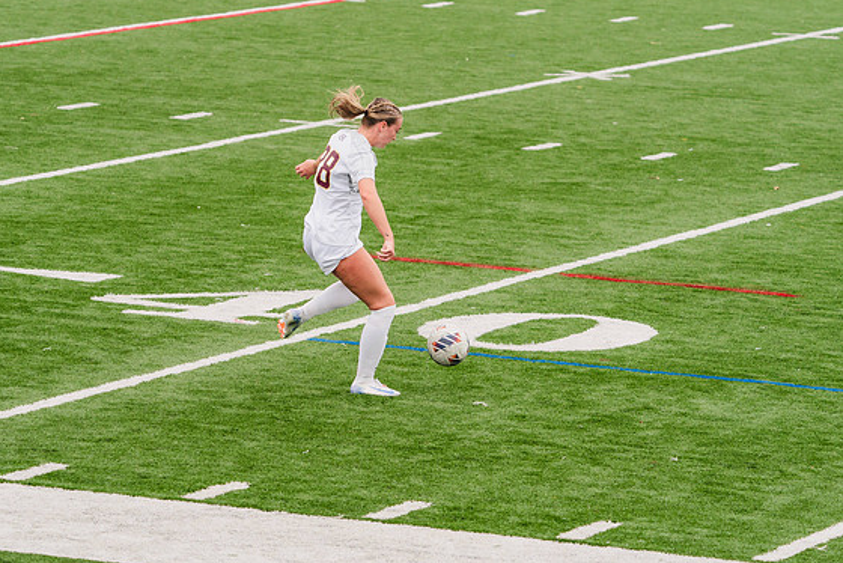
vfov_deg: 5.1
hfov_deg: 7.7
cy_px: 279
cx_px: 345
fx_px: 6302
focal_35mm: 269
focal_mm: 200
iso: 640
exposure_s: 1/1600
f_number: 5.6
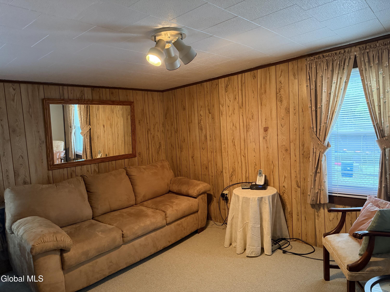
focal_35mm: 24
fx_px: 270
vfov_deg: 56.8
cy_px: 146
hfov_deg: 71.6
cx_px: 195
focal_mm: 6.76
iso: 800
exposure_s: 1/60
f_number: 1.78
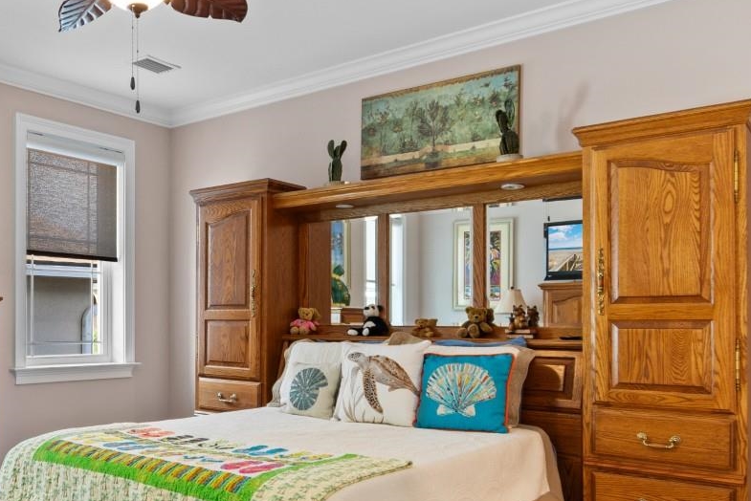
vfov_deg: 39.7
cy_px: 312
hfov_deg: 52.5
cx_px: 123
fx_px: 689
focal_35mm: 33
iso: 100
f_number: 4.8
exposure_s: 1/3
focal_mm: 11
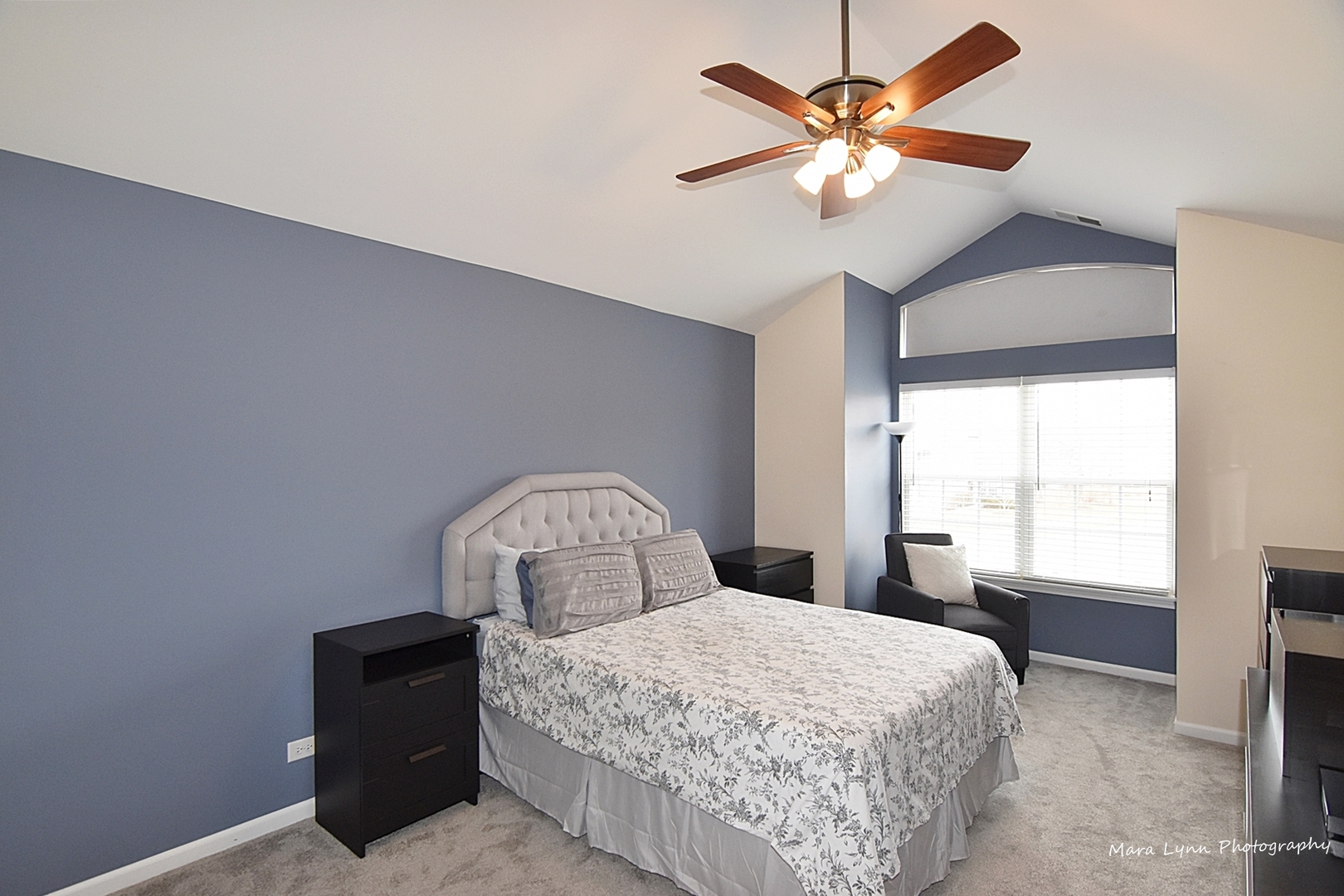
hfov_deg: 95.0
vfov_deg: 72.1
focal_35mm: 16
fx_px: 616
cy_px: 448
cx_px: 672
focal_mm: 11
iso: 800
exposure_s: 1/125
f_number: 5.6
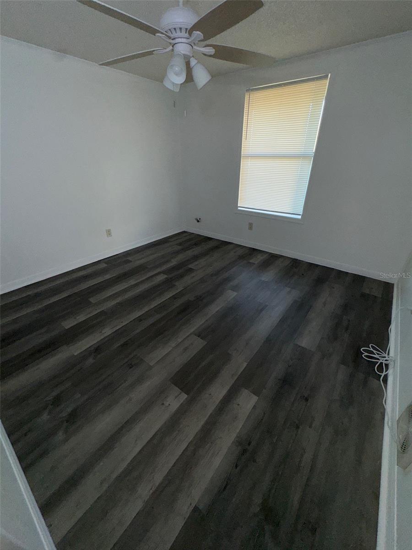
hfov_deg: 85.7
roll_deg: +1.0
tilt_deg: -28.2
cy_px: 275
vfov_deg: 102.1
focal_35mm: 14
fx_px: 222
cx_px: 206
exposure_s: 1/122
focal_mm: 2.22
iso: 50
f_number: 2.2
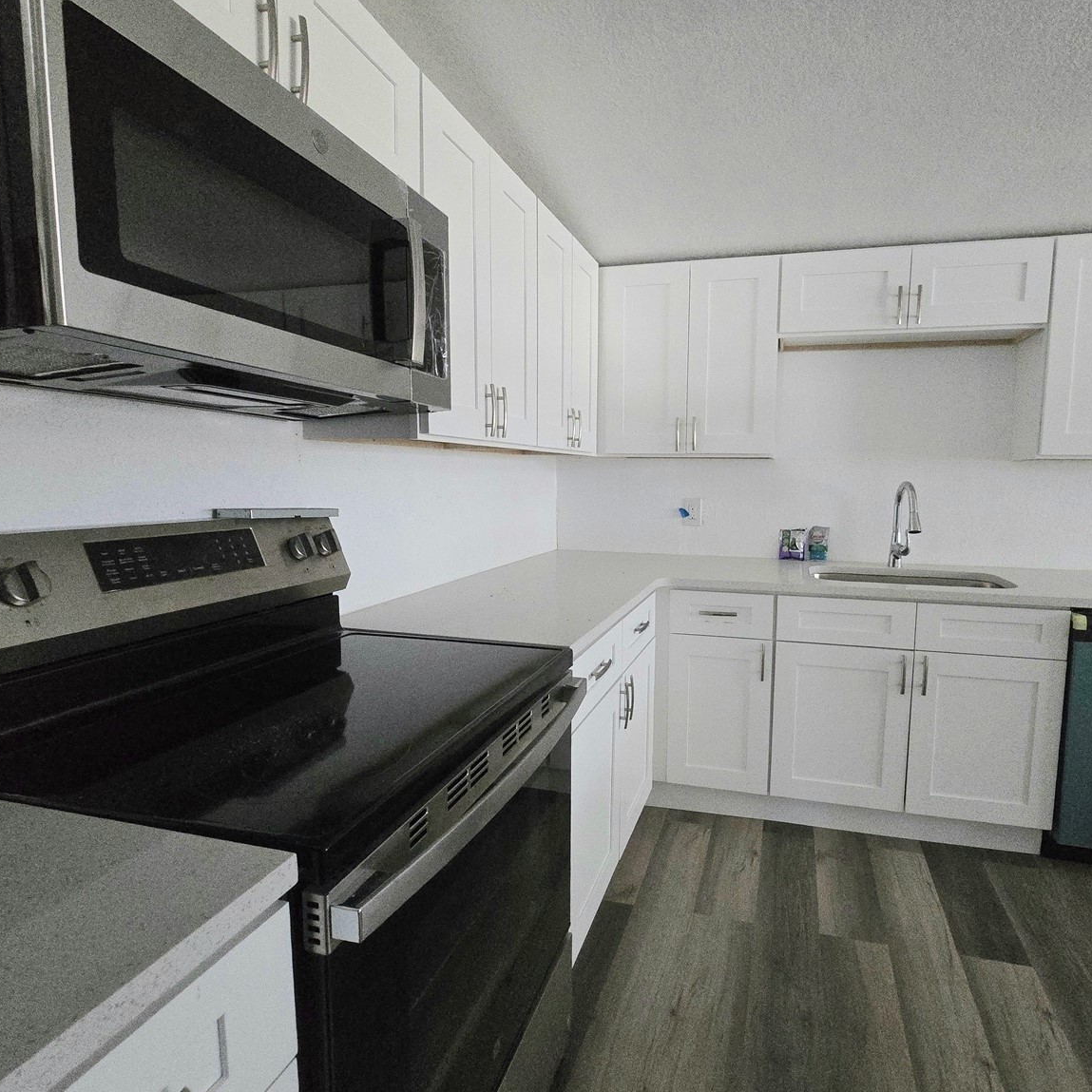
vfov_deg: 87.4
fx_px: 571
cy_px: 545
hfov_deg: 86.6
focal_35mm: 16
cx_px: 640
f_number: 2.2
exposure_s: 1/60.2
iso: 1250
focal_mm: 2.2
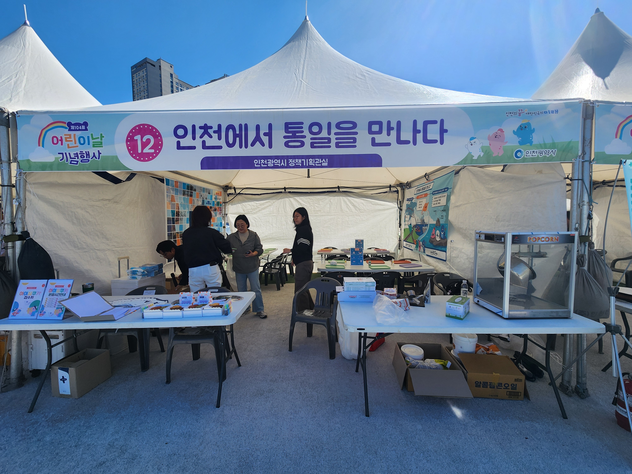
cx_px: 316
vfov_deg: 89.9
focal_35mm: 13
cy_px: 237
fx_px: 237
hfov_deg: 106.2
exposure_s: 1/2077
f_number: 2.2
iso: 50
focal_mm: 2.2
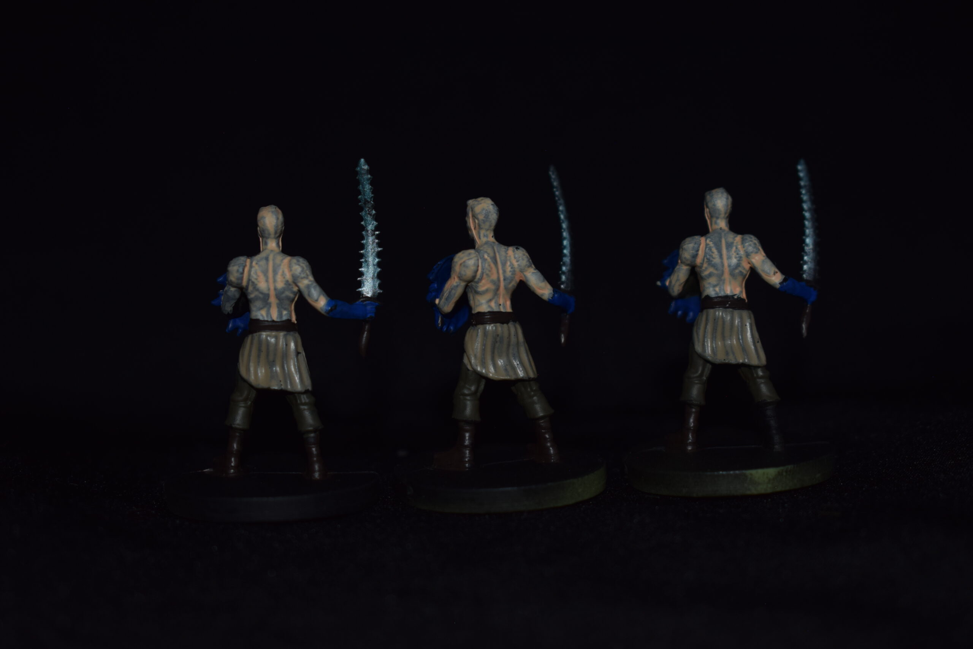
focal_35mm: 72
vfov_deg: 18.9
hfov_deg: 28.1
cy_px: 324
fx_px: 1946
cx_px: 486
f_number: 5.3
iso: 200
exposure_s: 1/30
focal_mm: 48
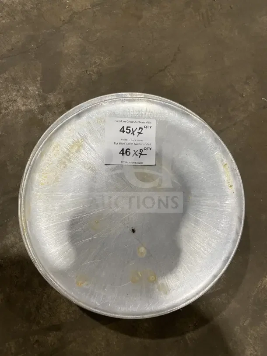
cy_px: 178
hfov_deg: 53.1
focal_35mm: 26
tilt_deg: -76.0
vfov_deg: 67.3
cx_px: 134
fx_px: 267
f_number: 1.8
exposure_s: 1/110
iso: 125
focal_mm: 4.25
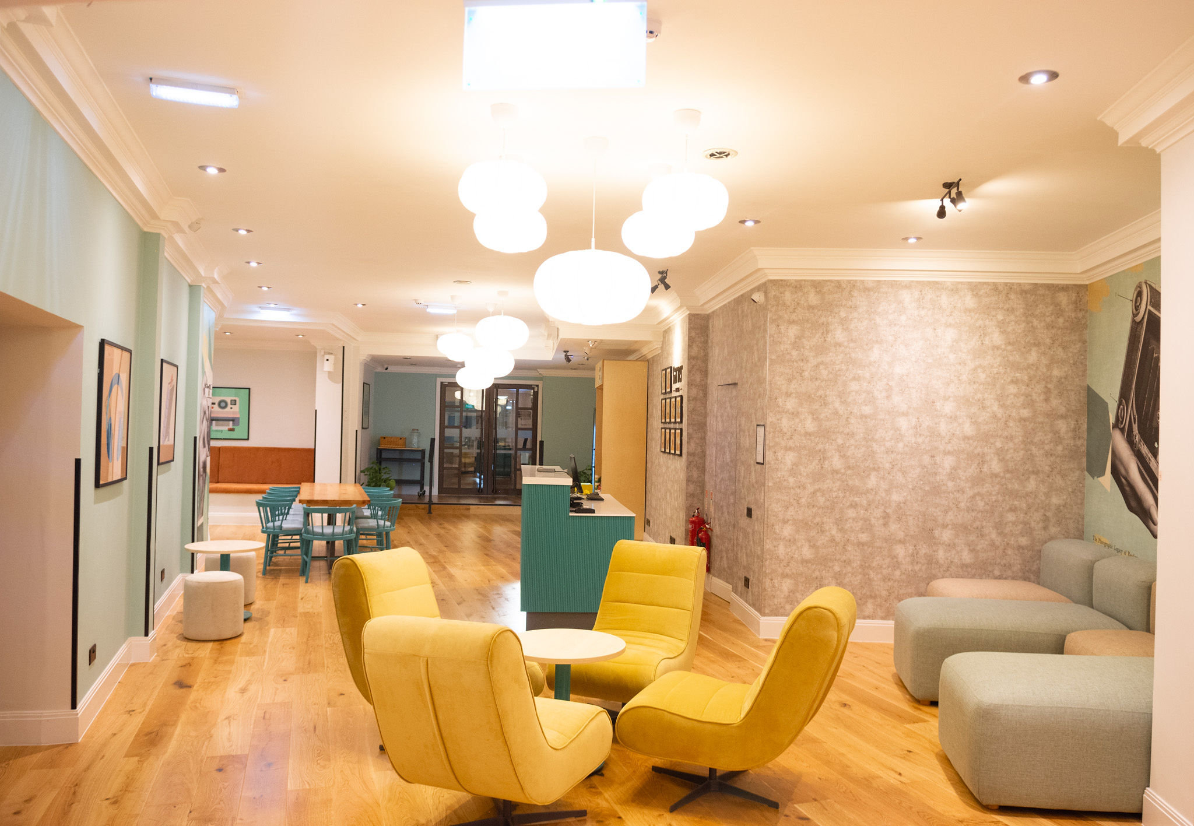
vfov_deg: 50.4
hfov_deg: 68.4
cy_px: 413
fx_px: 878
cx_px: 620
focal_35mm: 26
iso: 800
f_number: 3.5
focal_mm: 17
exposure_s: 1/80
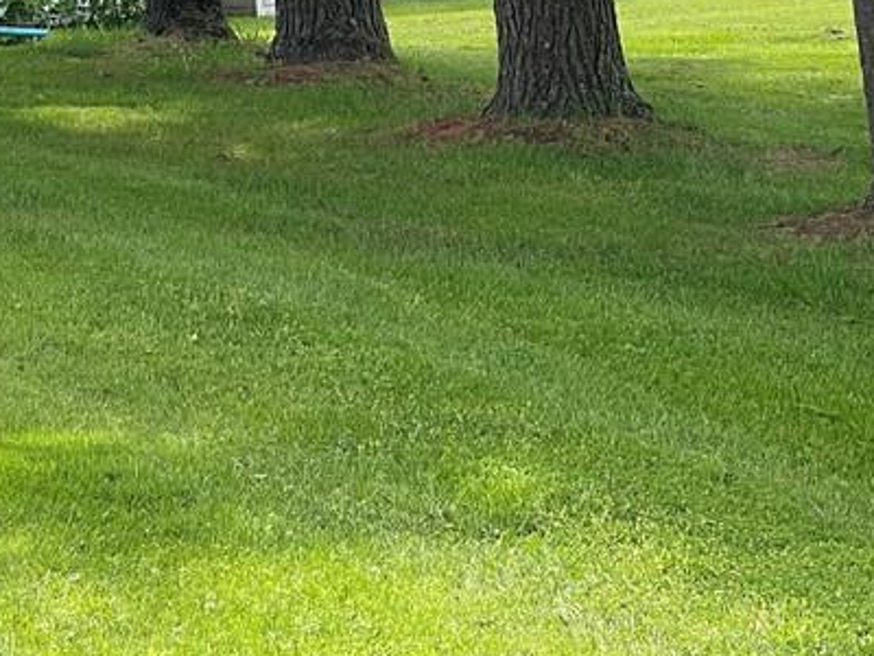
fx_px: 4141
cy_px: -136
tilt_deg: -3.4
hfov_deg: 12.0
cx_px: 111
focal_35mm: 164
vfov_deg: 8.9
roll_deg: +1.2
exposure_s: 1/372
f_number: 2.2
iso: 20
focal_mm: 7.5
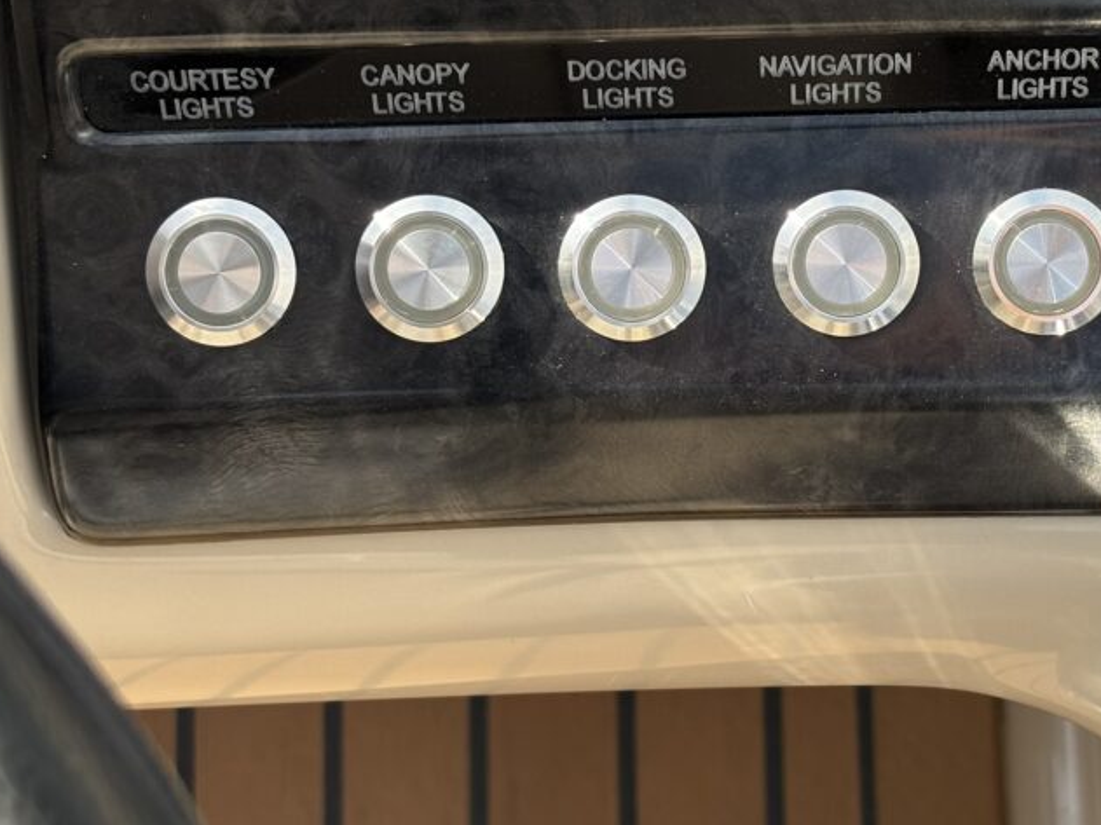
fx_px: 2798
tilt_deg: -56.4
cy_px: 215
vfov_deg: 16.7
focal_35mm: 88
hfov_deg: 22.1
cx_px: 819
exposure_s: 1/525
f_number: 1.6
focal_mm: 5.96
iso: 32
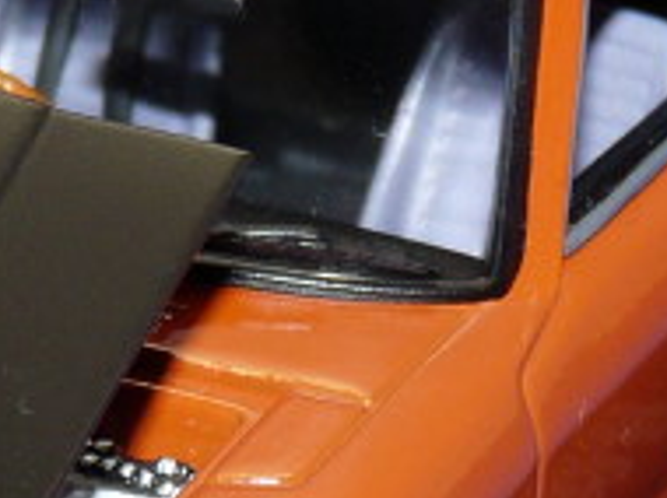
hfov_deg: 4.1
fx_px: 9353
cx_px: 91
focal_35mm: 486
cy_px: 389
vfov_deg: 3.1
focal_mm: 14.9
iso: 100
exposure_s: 1/40
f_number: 3.4
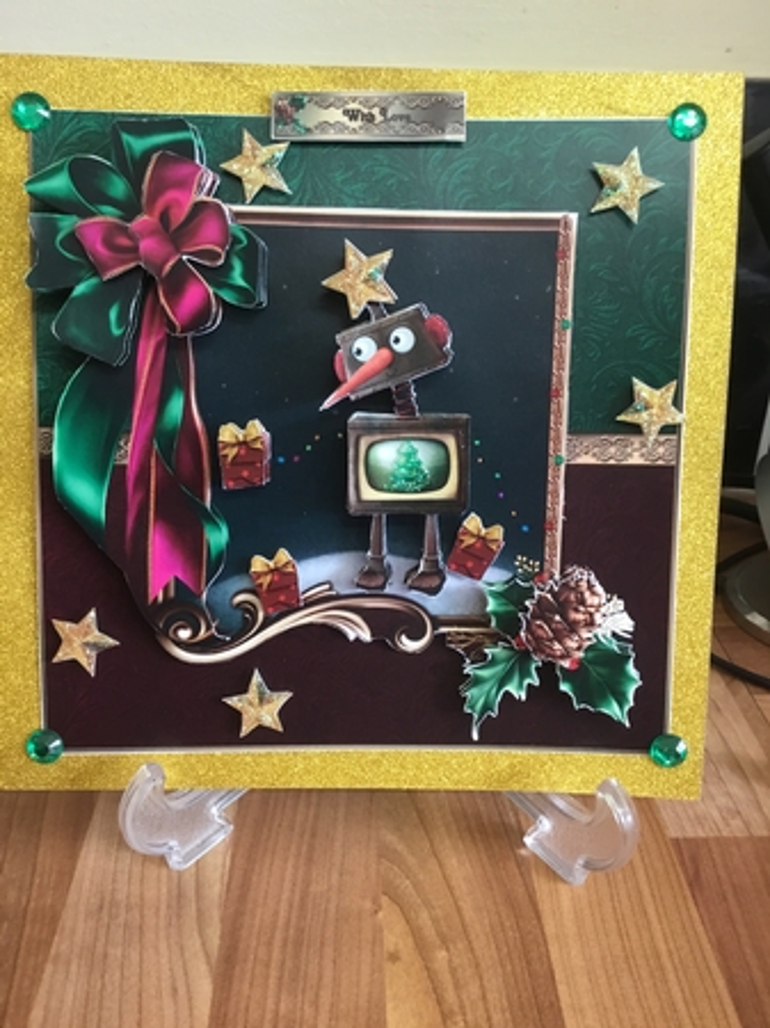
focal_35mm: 31
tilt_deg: -28.5
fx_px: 920
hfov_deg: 45.4
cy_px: 514
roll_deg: -0.1
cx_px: 385
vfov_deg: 58.4
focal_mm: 3.3
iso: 125
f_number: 2.4
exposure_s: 1/33
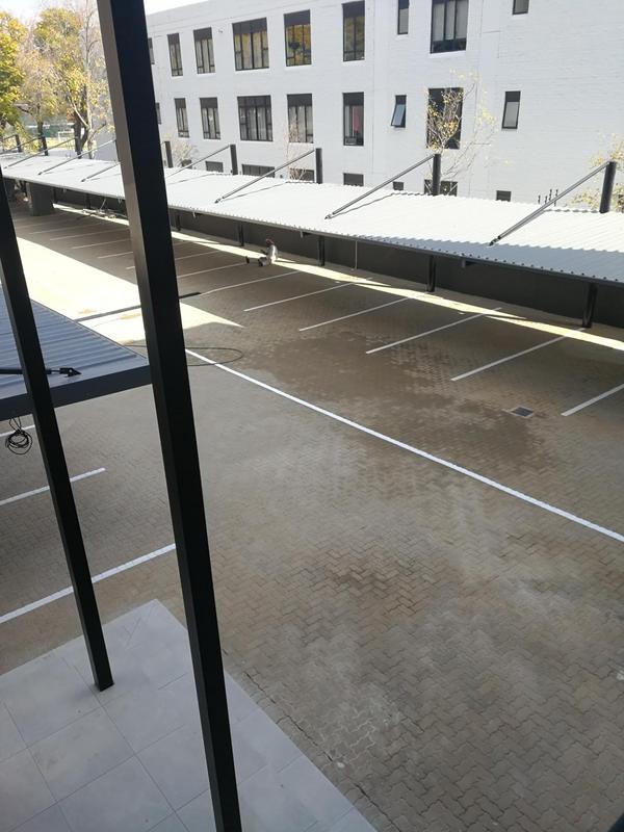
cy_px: 416
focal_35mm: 27
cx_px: 312
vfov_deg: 65.3
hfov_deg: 51.4
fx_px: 649
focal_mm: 3.95
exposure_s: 1/900
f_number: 2.2
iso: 160
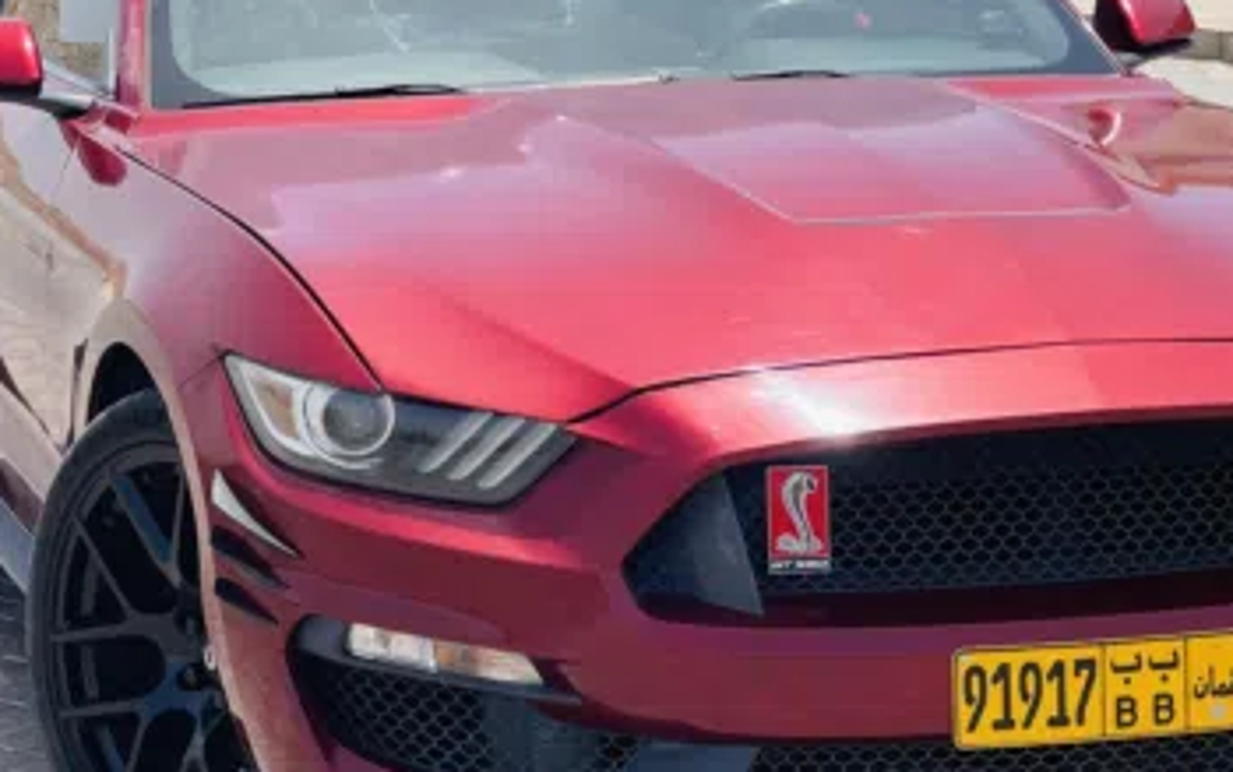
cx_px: 609
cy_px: 296
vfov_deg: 10.6
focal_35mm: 124
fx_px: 4168
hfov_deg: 16.8
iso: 32
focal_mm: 7.5
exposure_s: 1/1143
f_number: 2.2
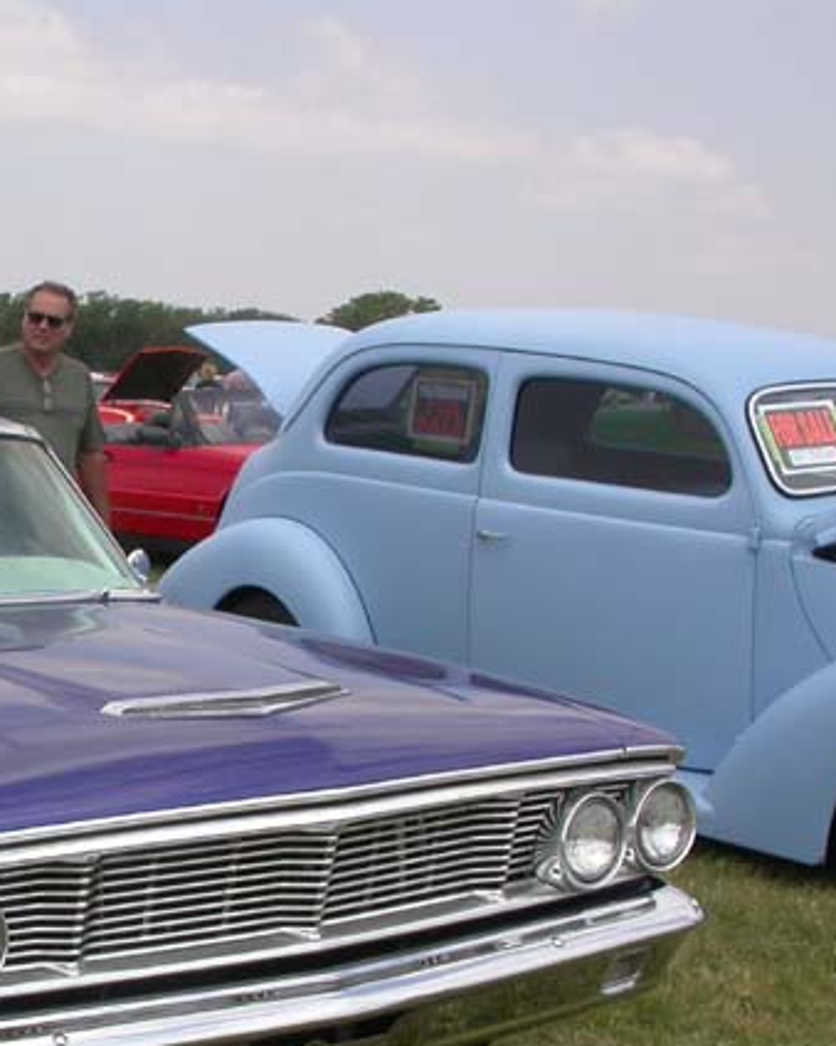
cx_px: -94
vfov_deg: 27.0
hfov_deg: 20.8
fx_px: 2166
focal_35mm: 70
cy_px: 698
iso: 100
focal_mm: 7.85
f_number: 7.5
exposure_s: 1/301
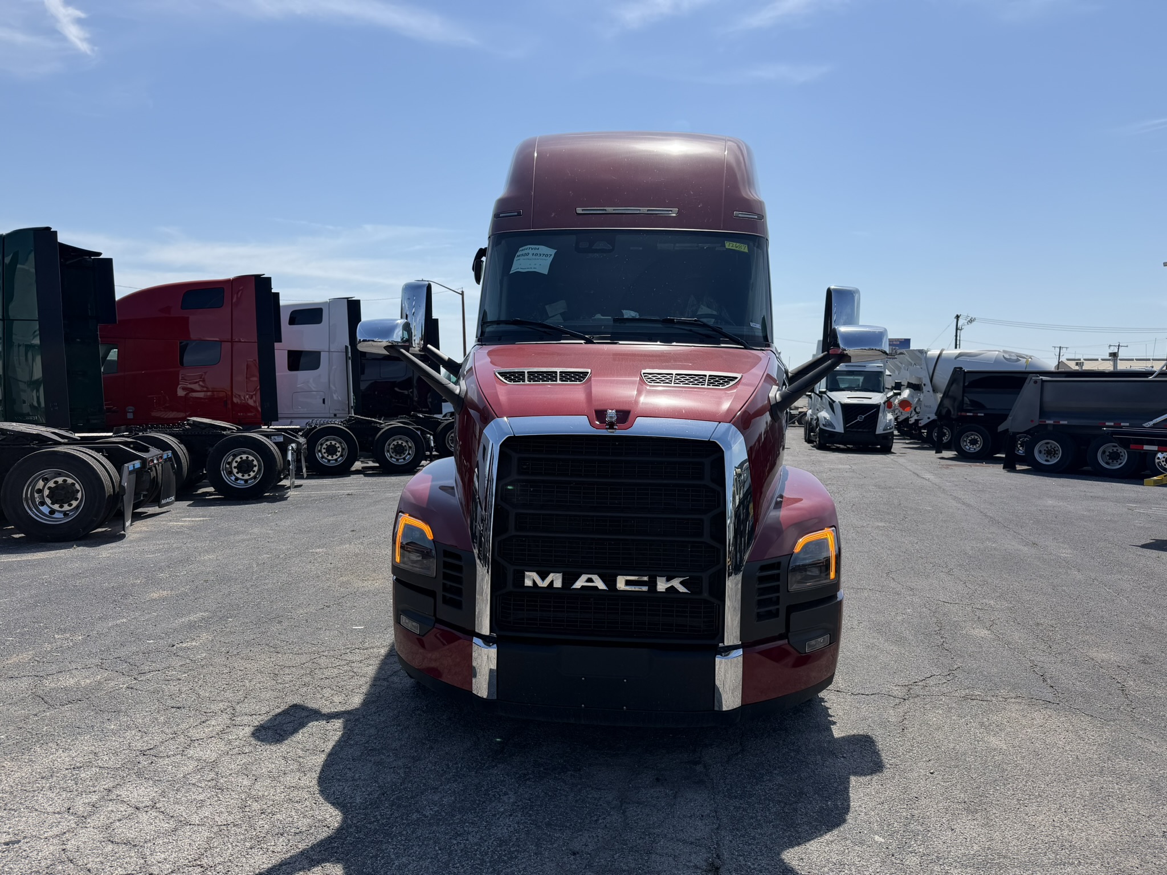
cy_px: 438
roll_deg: -0.2
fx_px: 809
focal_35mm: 24
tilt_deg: -3.2
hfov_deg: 71.6
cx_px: 584
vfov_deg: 56.8
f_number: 1.78
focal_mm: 6.76
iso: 80
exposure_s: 1/6173
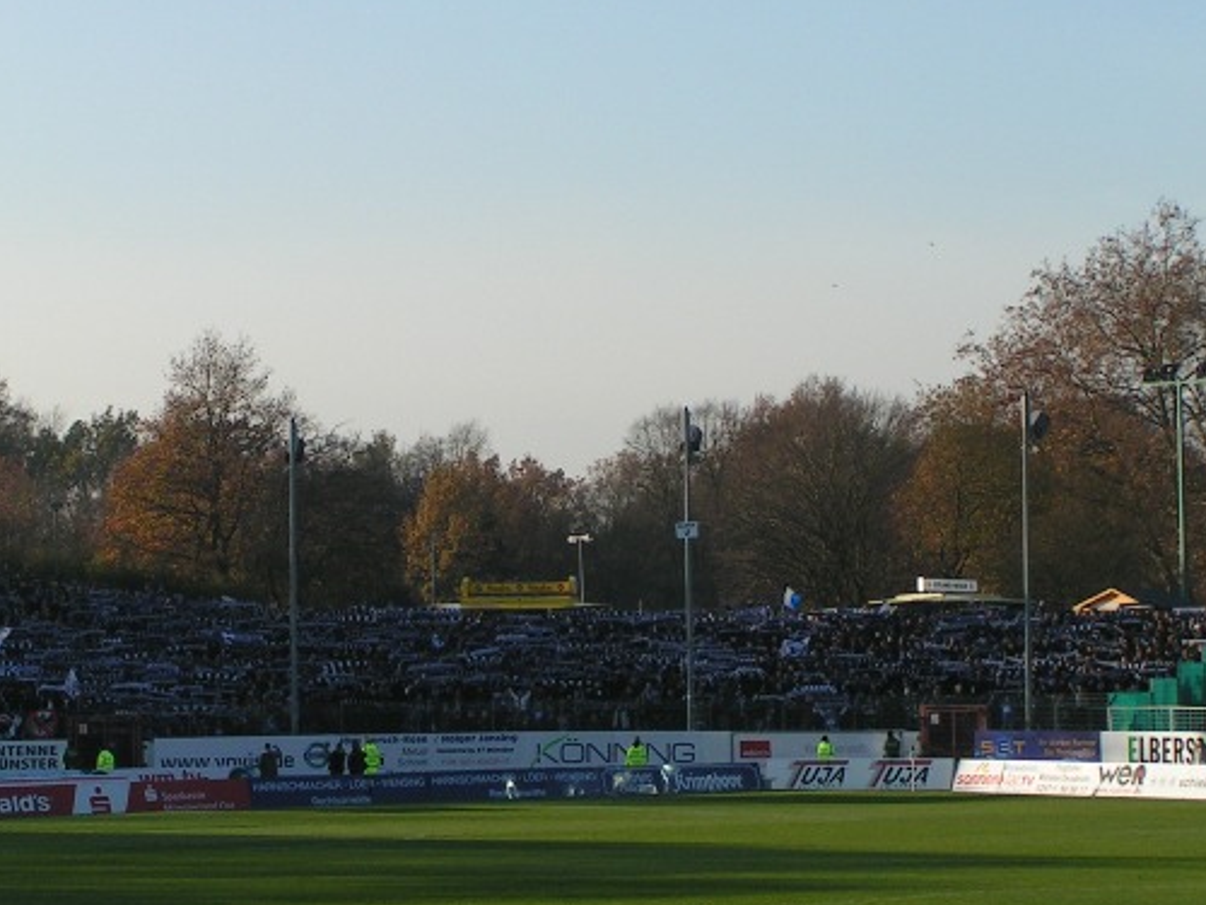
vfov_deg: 12.3
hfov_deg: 16.4
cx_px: 405
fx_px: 4181
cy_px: 309
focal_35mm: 120
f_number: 5
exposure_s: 1/400
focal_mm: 11.5
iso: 50
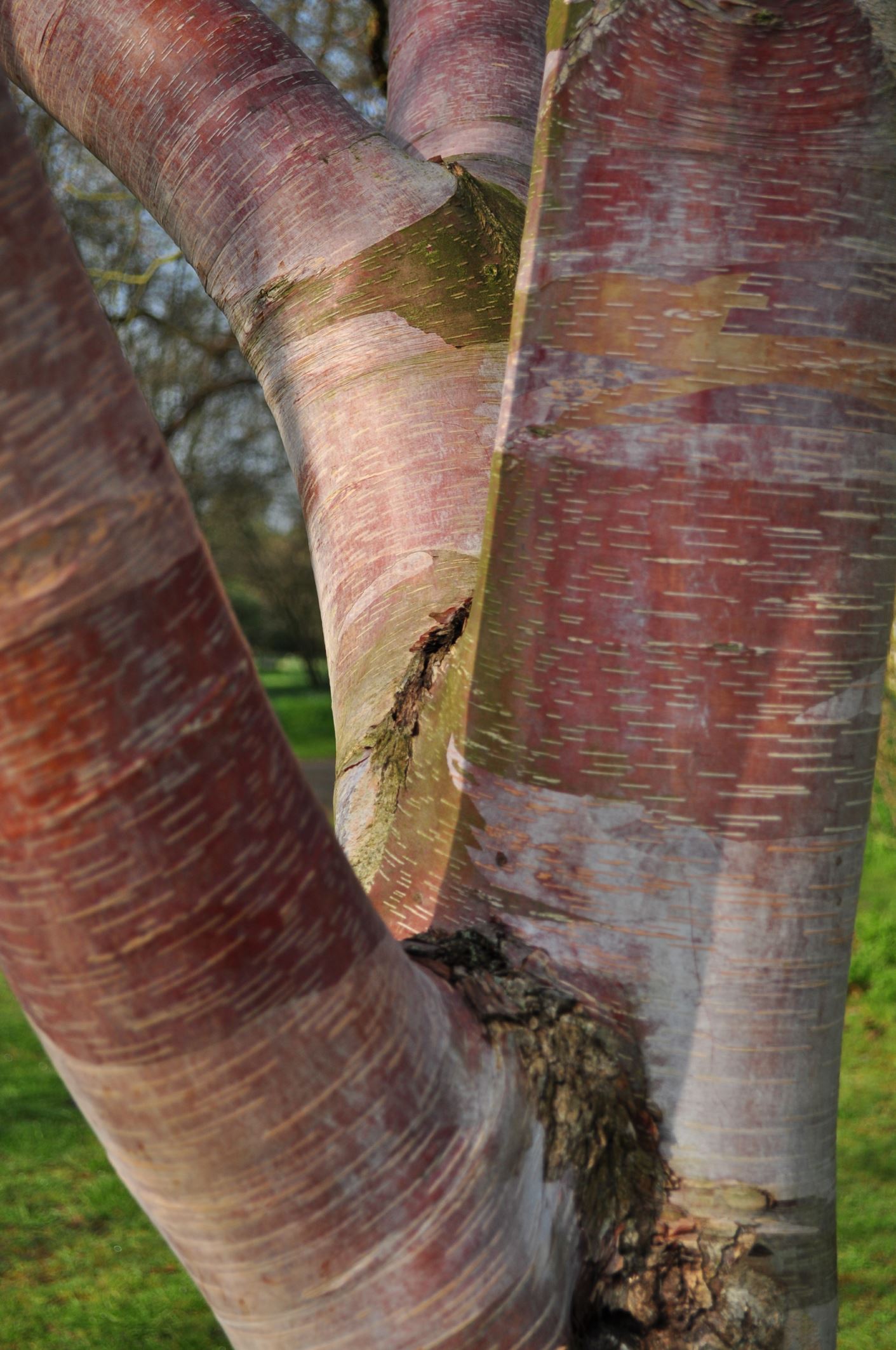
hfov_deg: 25.0
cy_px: 675
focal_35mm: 54
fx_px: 2021
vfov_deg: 36.9
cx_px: 448
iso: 200
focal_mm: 36
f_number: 5
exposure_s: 1/800
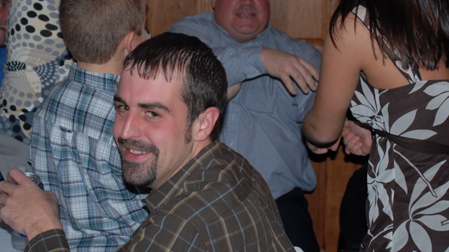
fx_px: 905
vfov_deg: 15.8
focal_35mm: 76
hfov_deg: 27.9
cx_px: 216
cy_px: 77
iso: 200
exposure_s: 1/30
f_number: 3.5
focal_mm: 40
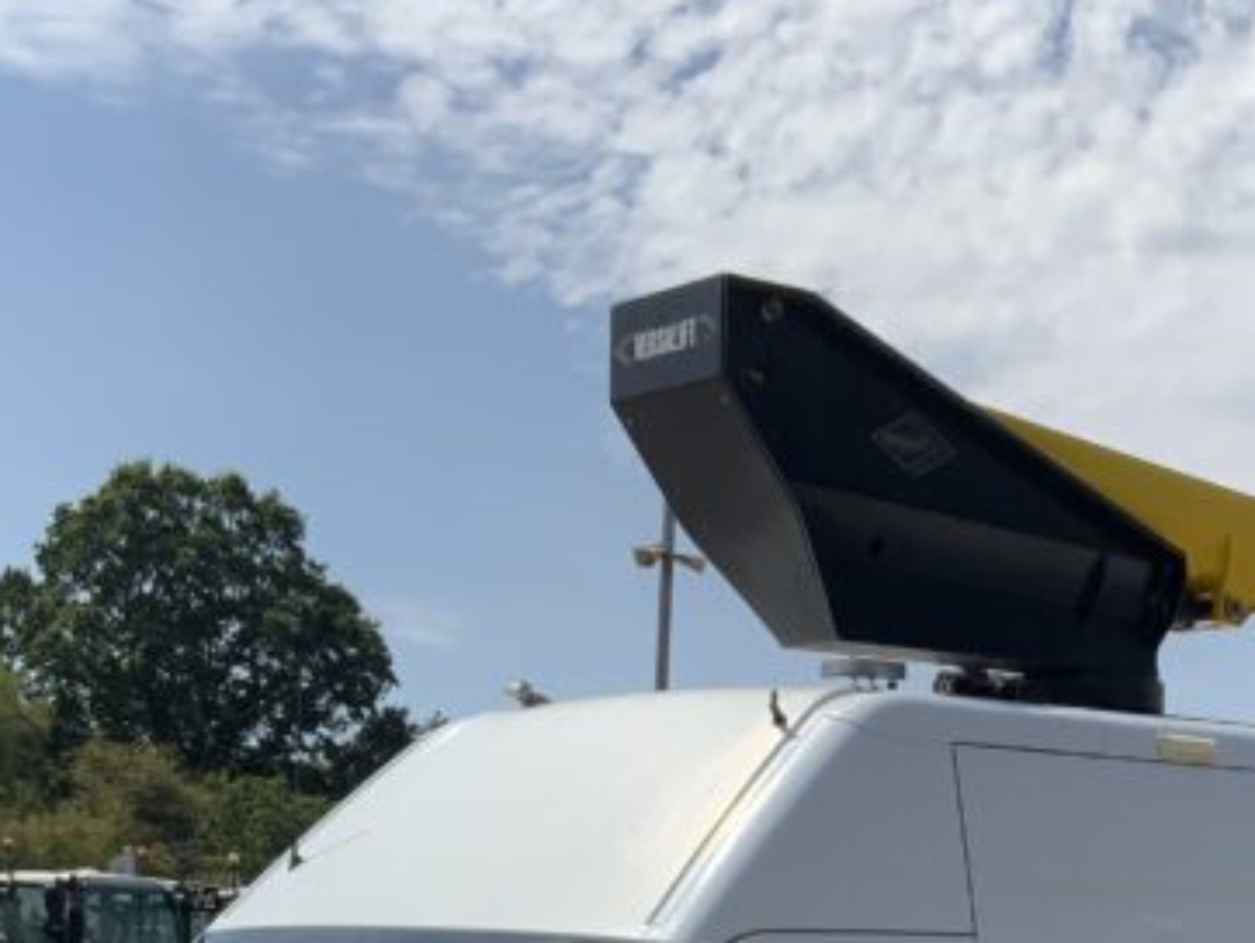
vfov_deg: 17.0
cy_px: 1227
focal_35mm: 82
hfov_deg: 23.5
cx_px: 988
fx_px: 2975
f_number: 1.8
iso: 20
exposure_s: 1/2959
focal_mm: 3
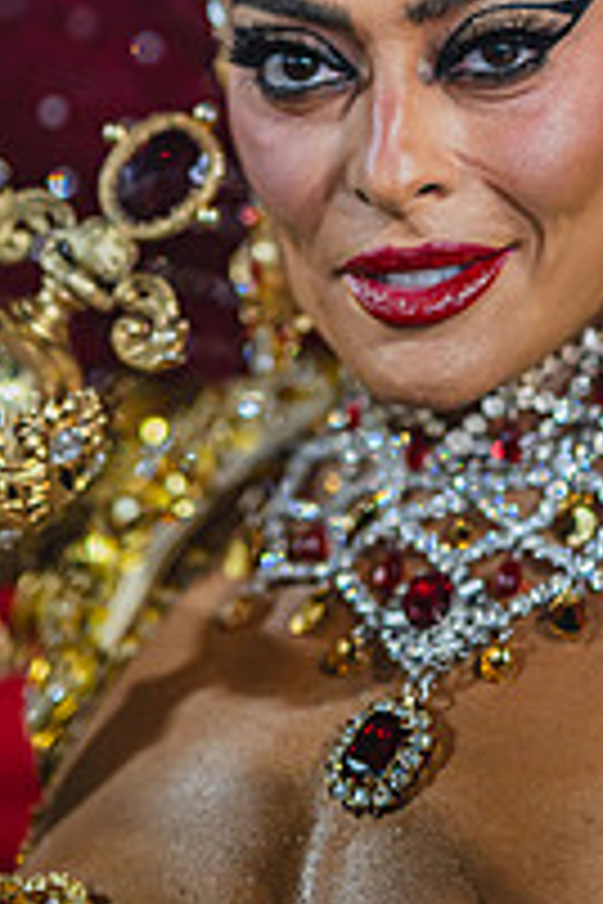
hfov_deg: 12.2
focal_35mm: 112
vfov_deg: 17.9
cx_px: 369
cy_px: 31
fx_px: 2814
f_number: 1.2
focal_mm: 50
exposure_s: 1/400
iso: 800
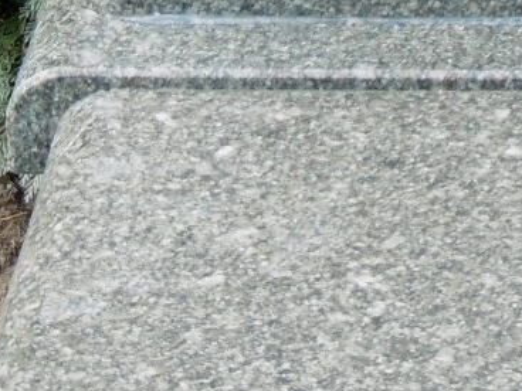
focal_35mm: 328
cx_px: 898
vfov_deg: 4.4
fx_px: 4946
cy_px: -545
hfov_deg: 5.9
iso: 100
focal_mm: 10.5
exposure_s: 1/125
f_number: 4.2
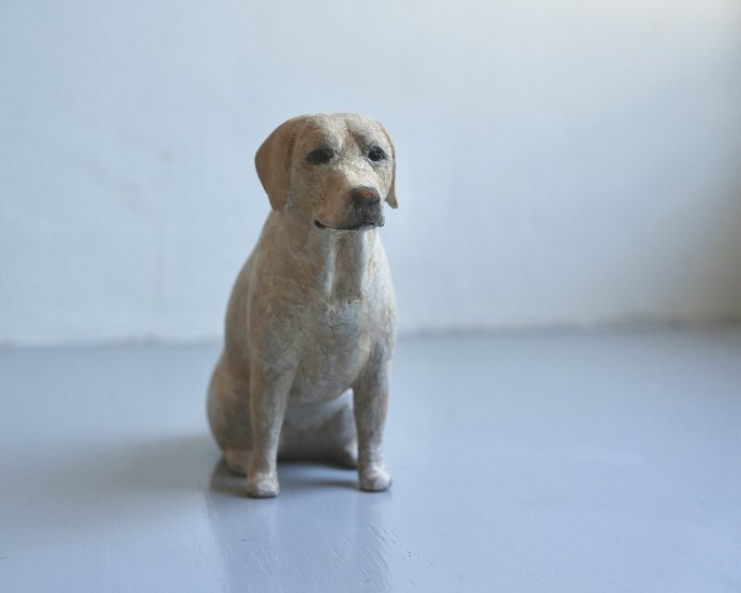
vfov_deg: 29.1
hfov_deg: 35.9
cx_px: 326
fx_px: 1141
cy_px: 296
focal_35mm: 52
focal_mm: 46
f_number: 8
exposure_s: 1/25
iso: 1250
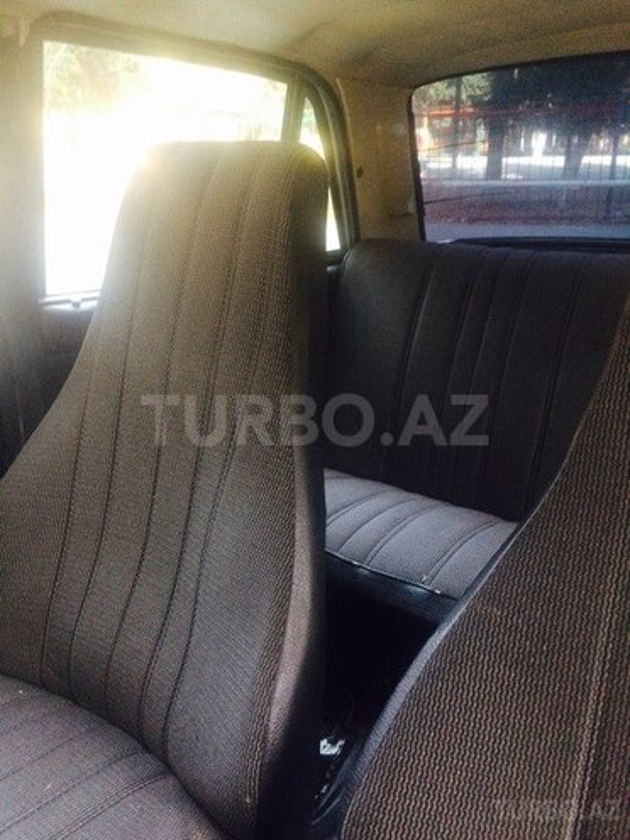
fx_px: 704
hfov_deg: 48.2
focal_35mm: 29
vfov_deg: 61.7
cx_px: 315
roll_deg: +3.1
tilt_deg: -22.6
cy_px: 420
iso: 160
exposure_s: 1/33
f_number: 2.2
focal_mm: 4.15
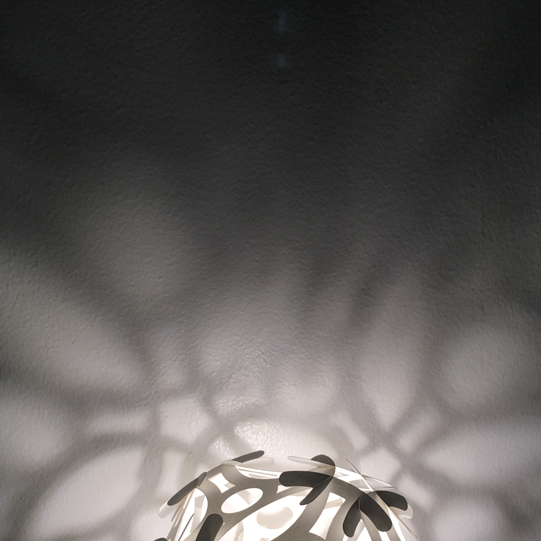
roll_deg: +3.0
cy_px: 399
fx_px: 902
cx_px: 308
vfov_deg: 32.8
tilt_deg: -23.0
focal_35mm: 51
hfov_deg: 33.3
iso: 32
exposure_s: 1/120
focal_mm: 4.15
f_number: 2.2
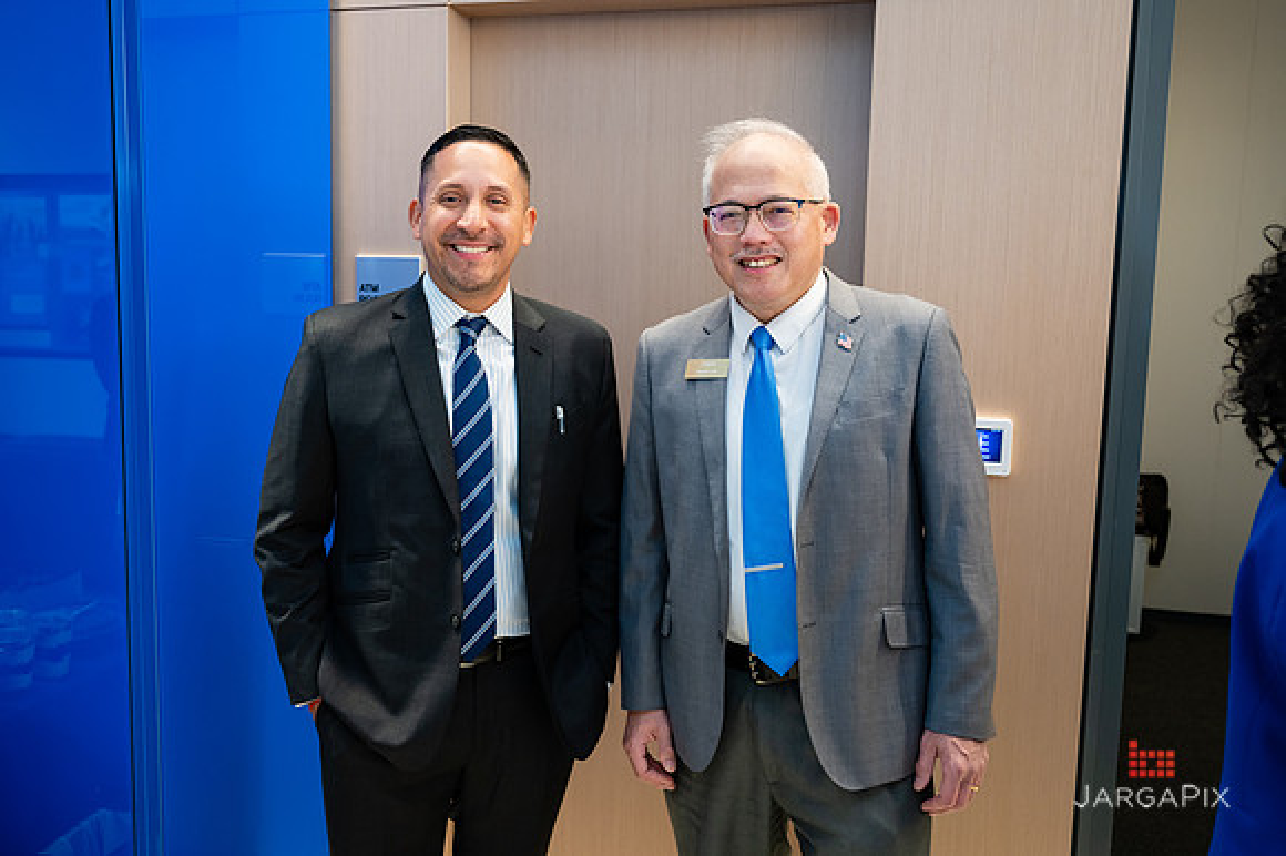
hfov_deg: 58.7
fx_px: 1142
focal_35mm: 32
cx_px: 609
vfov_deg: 41.1
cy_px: 406
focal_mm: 30
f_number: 3.2
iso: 1250
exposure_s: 1/200
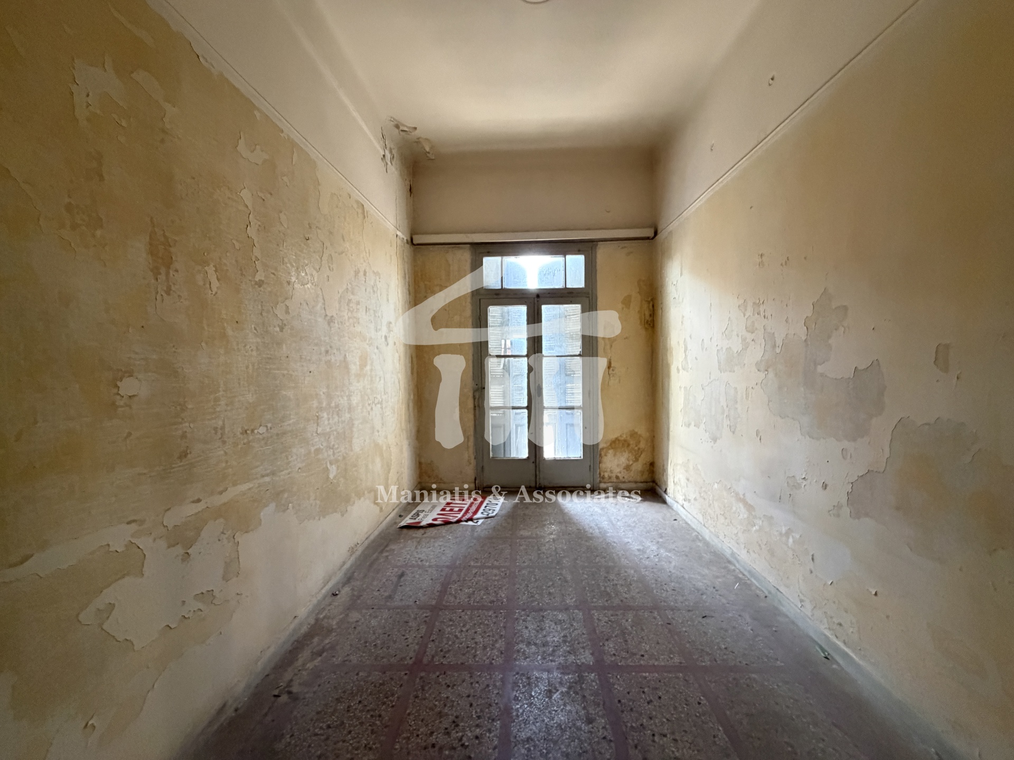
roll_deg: -0.3
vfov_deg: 85.7
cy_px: 380
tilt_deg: -4.0
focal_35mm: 14
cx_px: 507
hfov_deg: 102.1
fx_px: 410
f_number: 2.2
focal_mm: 2.22
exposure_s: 1/60
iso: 800
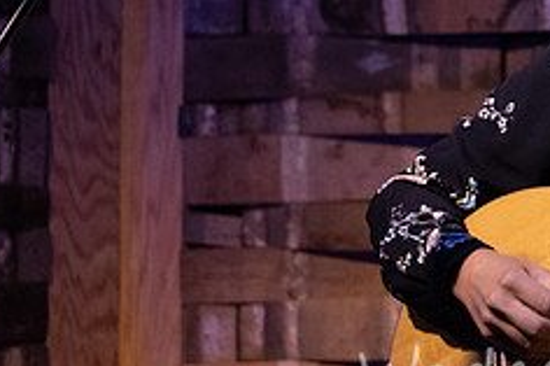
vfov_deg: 2.1
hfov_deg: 3.2
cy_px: 58
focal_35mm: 646
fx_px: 9862
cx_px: 669
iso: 6400
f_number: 6.3
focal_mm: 240
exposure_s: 1/125
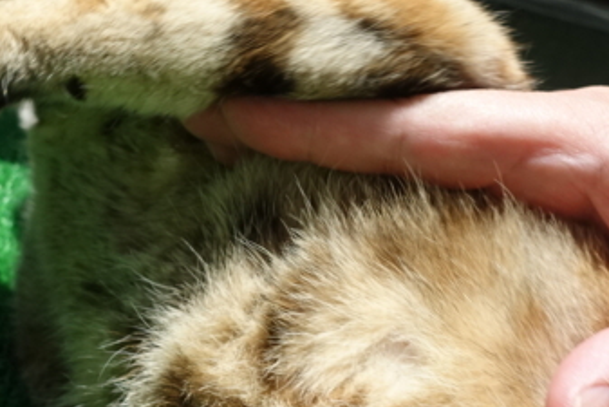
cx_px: 181
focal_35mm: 73
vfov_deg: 18.7
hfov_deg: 27.4
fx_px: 1235
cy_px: 198
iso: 320
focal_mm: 8.8
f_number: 4
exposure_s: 1/250
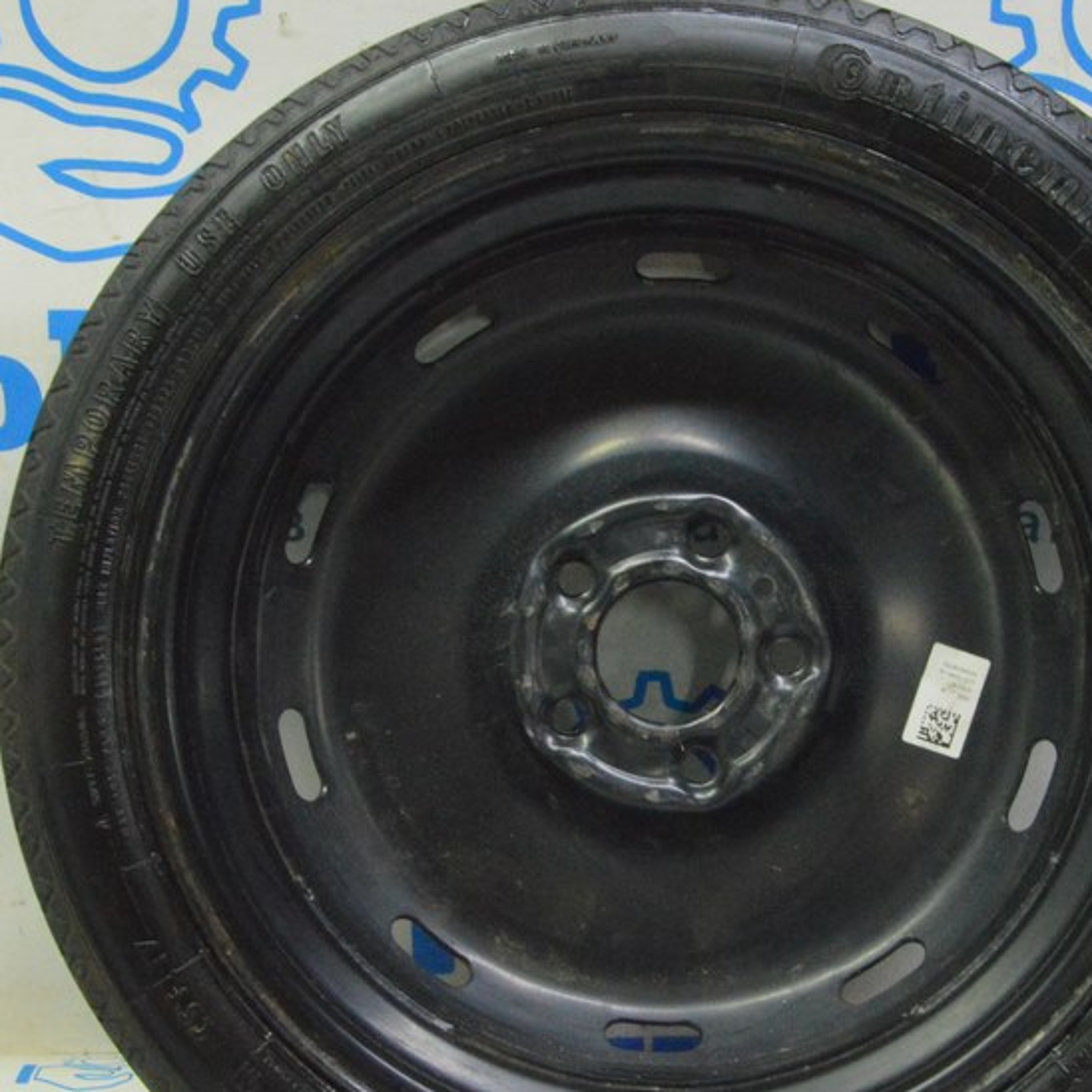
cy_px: 595
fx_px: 1956
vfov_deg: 31.2
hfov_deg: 31.2
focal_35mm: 55
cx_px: 606
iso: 6400
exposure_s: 1/20
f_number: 20
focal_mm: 23
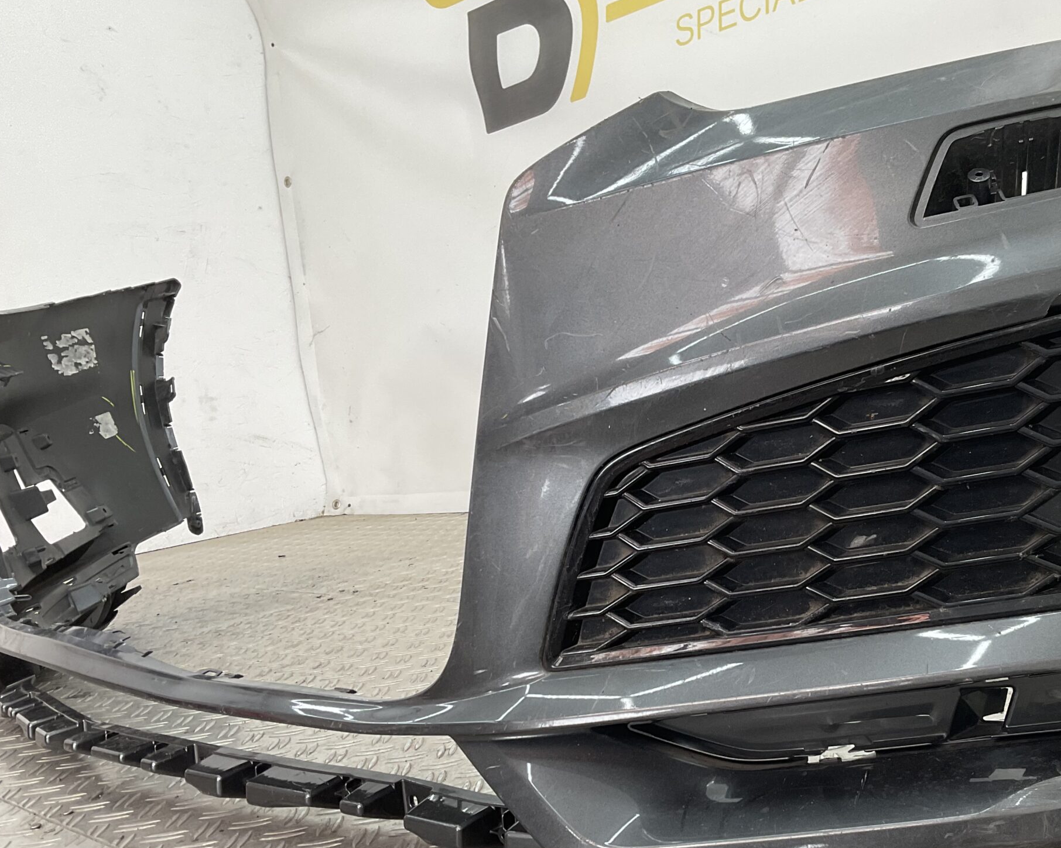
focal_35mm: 40
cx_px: 726
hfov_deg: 45.0
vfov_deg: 37.2
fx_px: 1256
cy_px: 519
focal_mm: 3
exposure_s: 1/120
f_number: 1.8
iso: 32
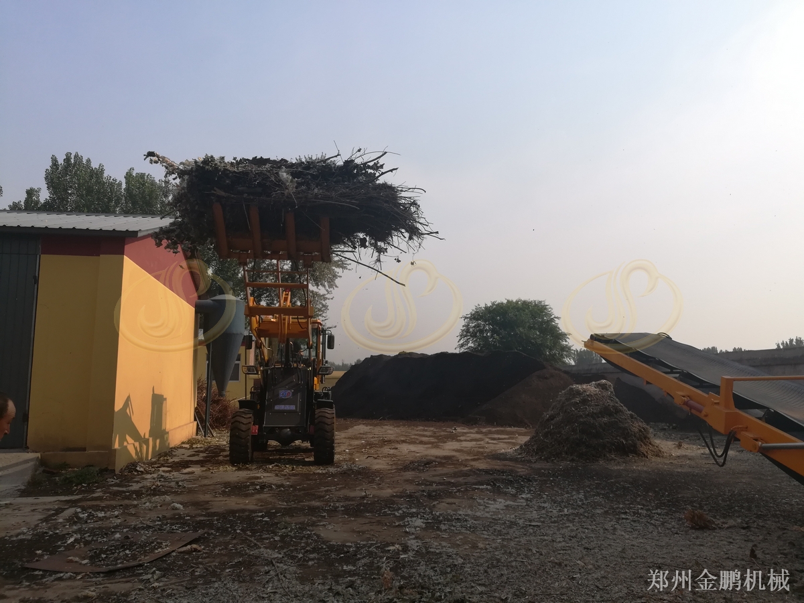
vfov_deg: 53.1
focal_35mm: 26
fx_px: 604
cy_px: 302
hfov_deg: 67.3
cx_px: 402
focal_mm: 3.83
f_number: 2.2
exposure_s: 1/1166
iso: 50
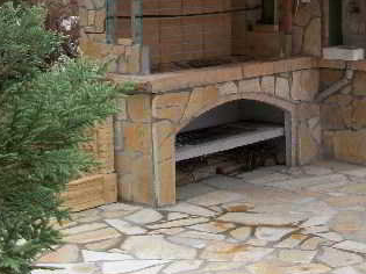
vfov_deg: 16.5
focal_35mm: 89
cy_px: 86
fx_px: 941
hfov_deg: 21.4
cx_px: 347
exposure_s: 1/640
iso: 80
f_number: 3.1
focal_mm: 6.3
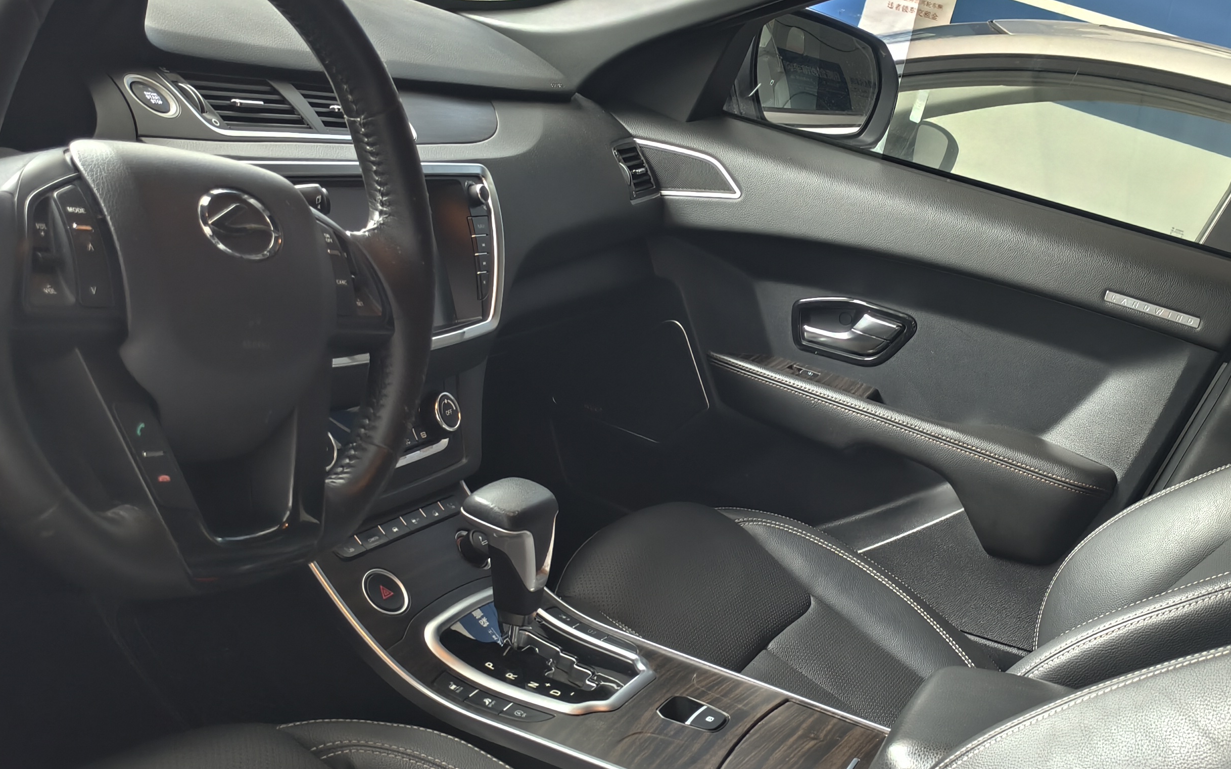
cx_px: 794
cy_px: 248
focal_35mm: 41
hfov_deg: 47.6
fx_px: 1375
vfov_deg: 31.0
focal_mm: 5.6
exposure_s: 1/33.3
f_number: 1.57
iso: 732
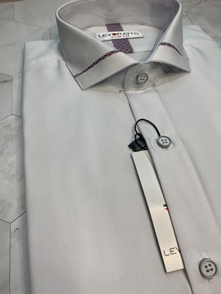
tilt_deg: -59.9
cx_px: 110
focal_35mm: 26
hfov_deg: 53.1
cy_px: 147
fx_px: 221
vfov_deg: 67.3
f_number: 1.8
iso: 40
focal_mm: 4.25
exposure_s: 1/100
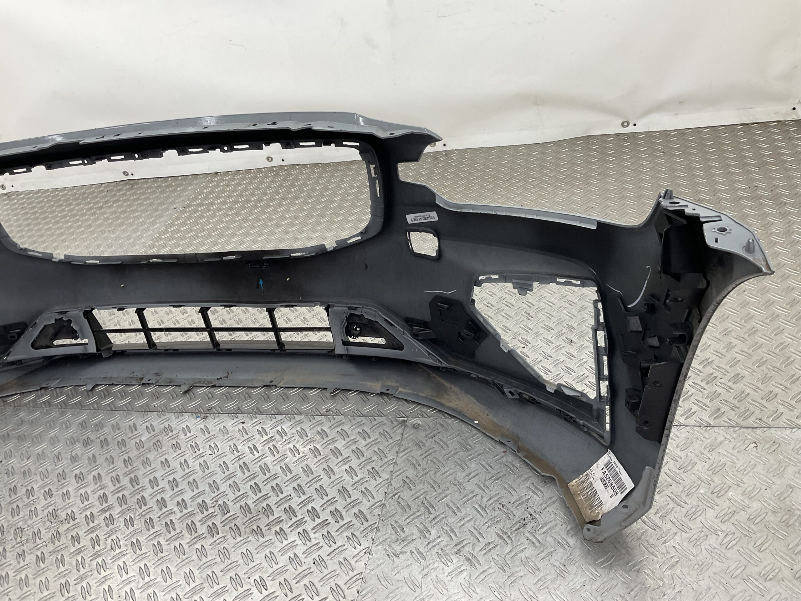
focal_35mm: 29
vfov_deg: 48.2
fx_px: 671
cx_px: 400
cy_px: 300
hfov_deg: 61.7
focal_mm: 3
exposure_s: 1/100
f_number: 1.8
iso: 32
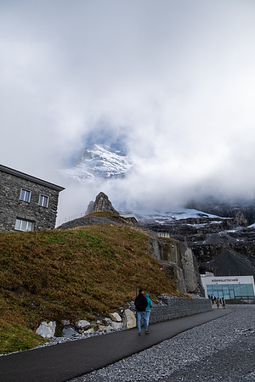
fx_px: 255
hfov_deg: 53.1
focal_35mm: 24
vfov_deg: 73.7
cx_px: 128
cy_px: 191
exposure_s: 1/950
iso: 320
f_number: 5.6
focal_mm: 16
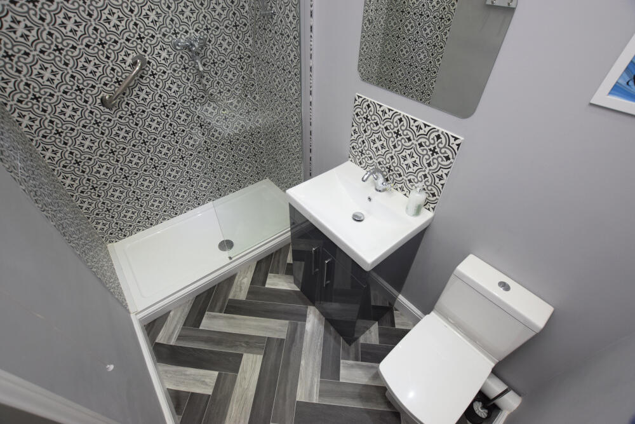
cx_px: 318
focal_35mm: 15
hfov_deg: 100.4
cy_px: 212
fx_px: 265
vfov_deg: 77.3
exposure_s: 1/100
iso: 800
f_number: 5
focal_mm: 10
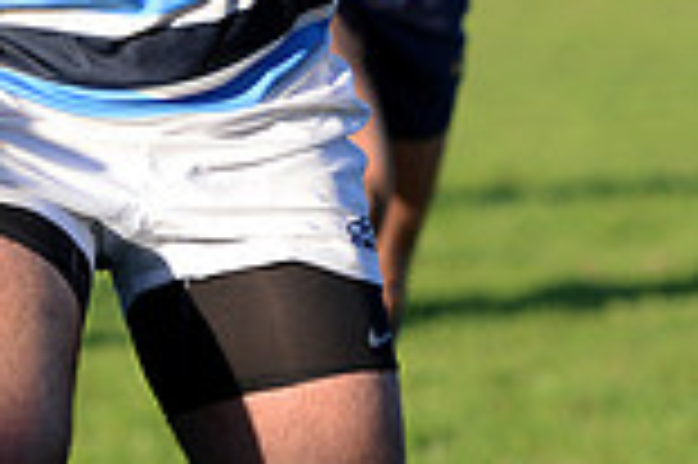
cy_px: -232
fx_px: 13441
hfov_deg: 3.0
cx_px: -549
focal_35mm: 694
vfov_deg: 2.0
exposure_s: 1/1000
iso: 500
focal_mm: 185
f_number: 4
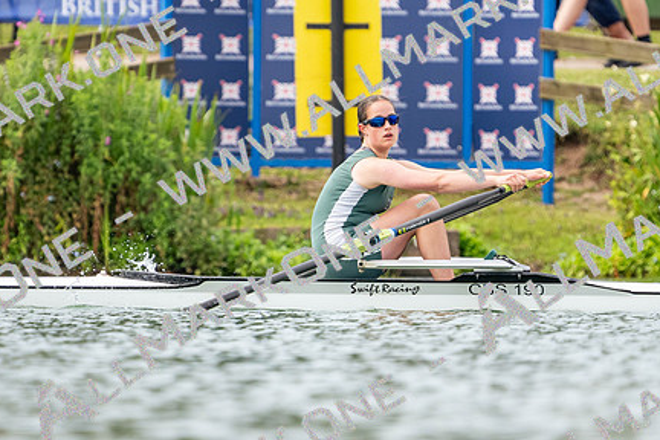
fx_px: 22163
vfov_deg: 1.1
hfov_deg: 1.7
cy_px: 210
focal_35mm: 1209
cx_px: 347
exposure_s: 1/1600
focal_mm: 600
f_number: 6.3
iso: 800
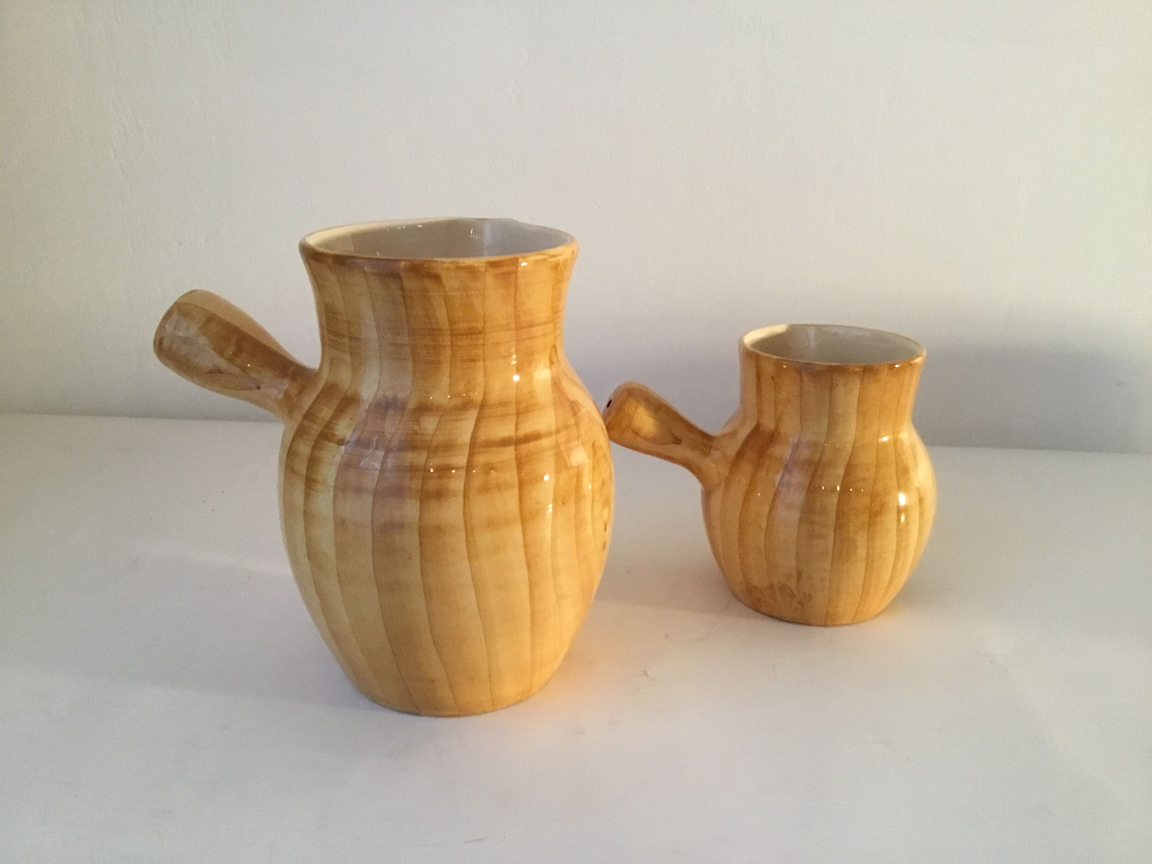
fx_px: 1032
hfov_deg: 58.4
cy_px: 432
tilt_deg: -16.6
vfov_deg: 45.4
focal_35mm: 31
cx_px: 576
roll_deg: -0.1
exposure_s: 1/25
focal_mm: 3.3
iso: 200
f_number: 2.4
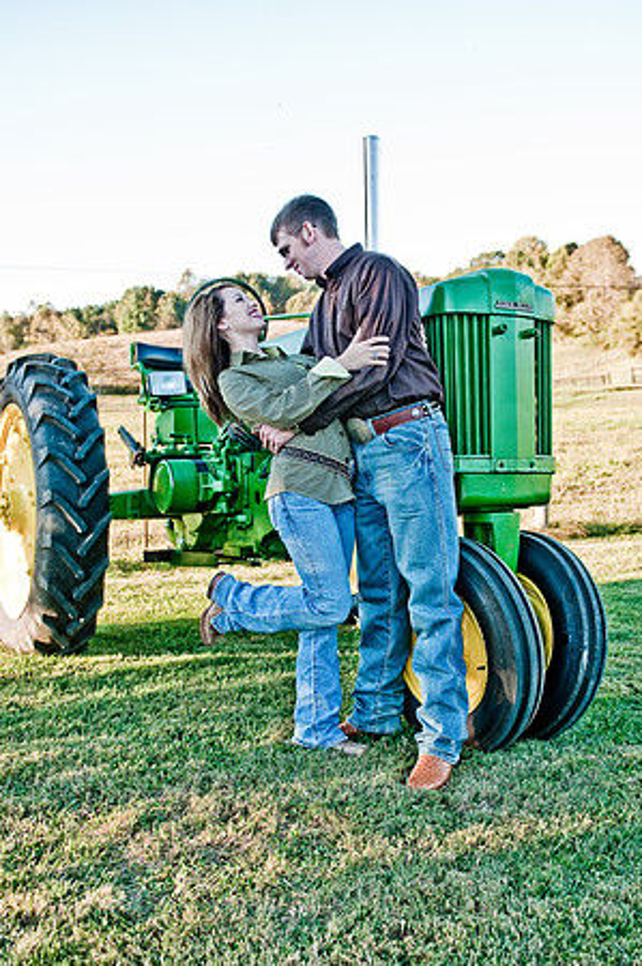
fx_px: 965
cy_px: 483
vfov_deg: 53.2
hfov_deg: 36.8
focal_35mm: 36
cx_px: 321
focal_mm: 24
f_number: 2.8
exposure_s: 1/250
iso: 160
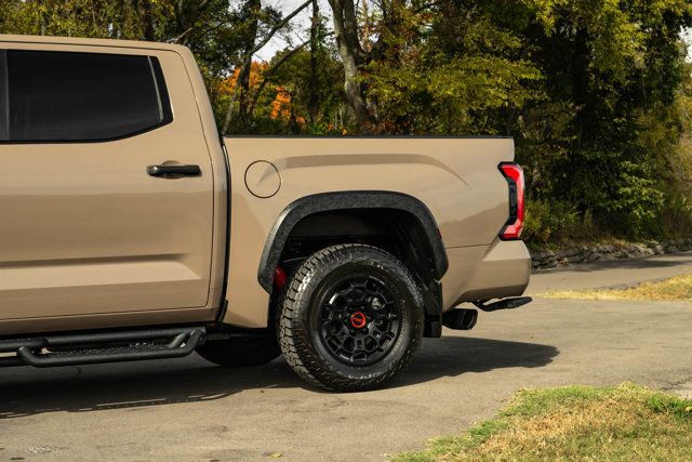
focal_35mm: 62
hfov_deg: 32.4
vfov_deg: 21.9
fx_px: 1192
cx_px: 346
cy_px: 231
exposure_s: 1/500
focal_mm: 62
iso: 800
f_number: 10
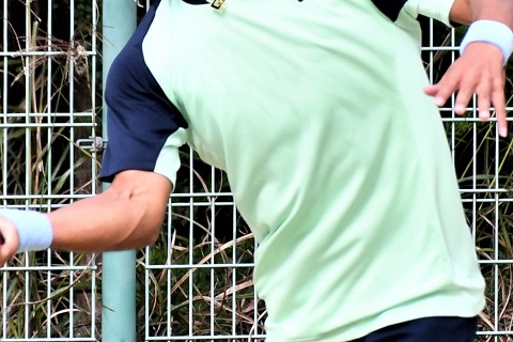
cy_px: 275
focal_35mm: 1407
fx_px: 20048
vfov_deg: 1.0
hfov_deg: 1.5
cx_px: 104
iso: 640
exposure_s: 1/1600
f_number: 6.3
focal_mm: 300
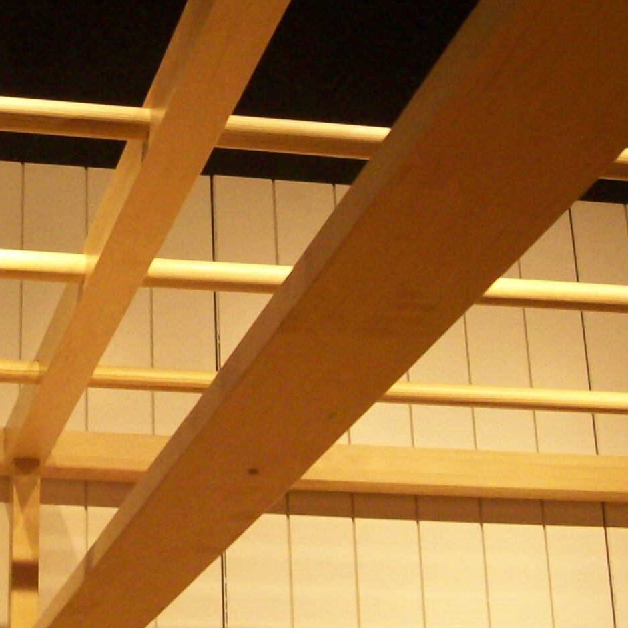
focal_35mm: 89
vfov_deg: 19.5
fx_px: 1827
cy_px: 216
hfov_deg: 18.9
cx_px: -10
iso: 160
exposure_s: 1/116
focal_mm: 6.2
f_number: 2.8
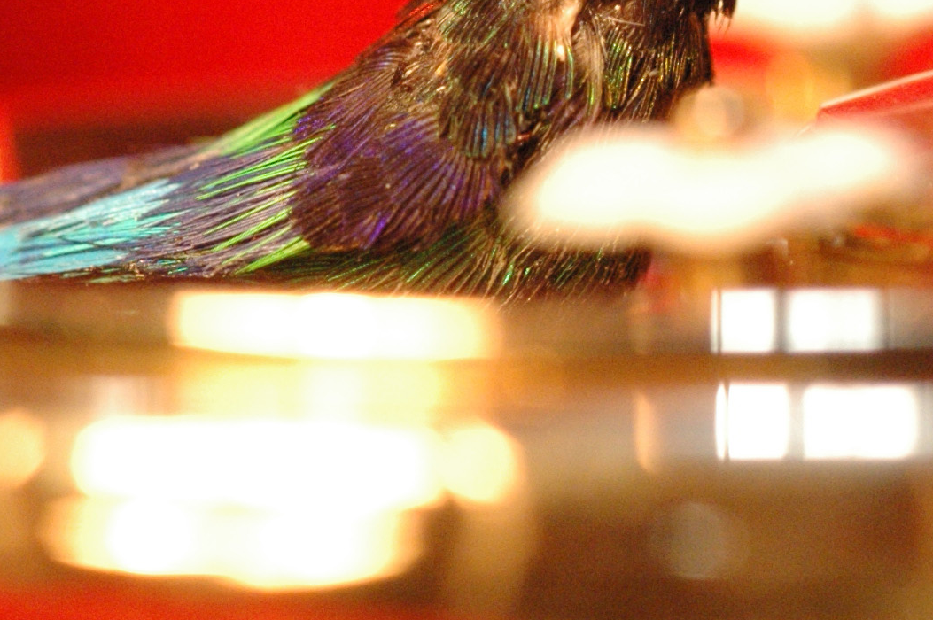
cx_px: 684
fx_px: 6654
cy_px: -139
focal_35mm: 257
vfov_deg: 5.3
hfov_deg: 8.0
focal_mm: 60
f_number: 8
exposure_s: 1/20
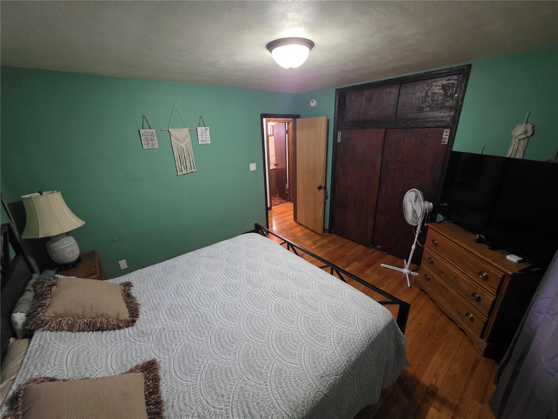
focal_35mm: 13
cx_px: 279
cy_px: 210
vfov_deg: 89.9
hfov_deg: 106.2
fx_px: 210
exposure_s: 1/60
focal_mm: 2.2
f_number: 1.9
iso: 640
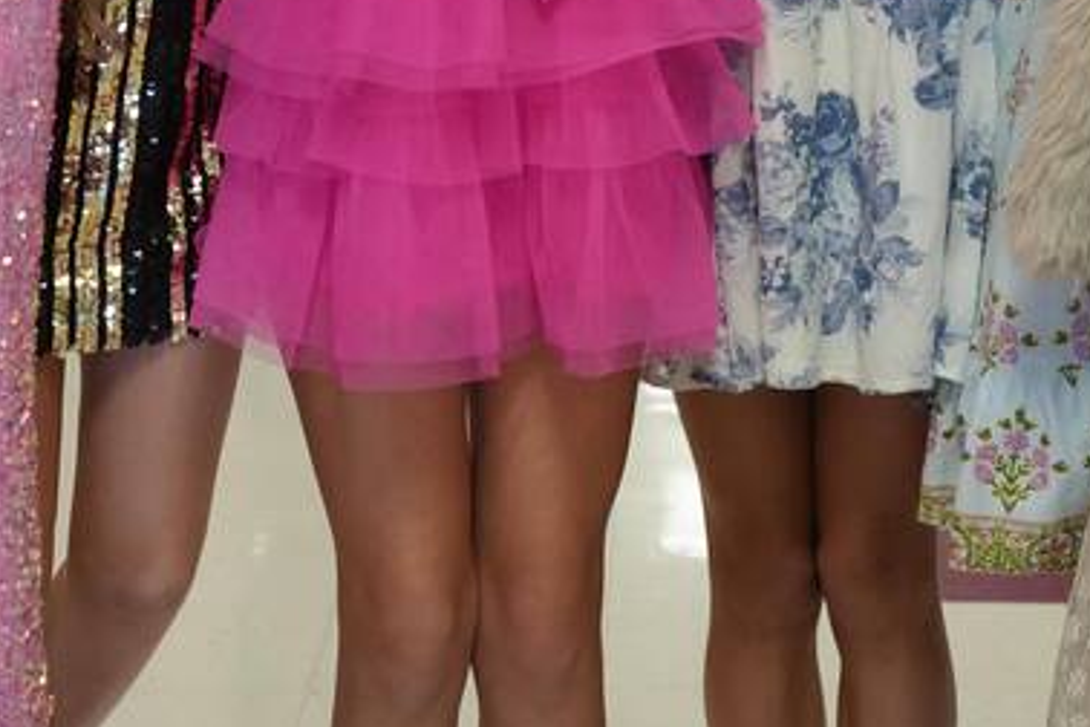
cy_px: -166
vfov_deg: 11.0
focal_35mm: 122
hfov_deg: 16.8
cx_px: 577
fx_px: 3694
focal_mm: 45
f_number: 4
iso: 3200
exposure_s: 1/160
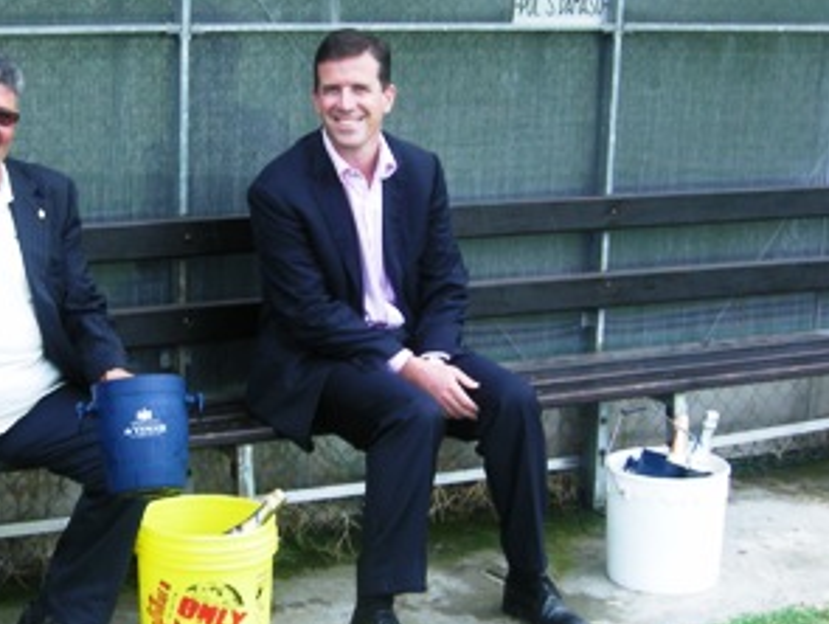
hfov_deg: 24.9
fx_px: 1870
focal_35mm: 78
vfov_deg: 18.9
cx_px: 295
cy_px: 374
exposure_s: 1/94.8
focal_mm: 7.5
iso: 64
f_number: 3.4
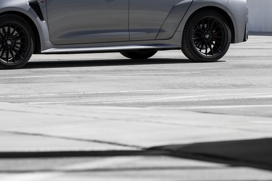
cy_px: 21
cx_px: 51
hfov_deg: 6.8
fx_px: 2289
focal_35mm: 303
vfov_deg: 4.5
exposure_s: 1/100
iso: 64
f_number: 5
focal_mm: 140
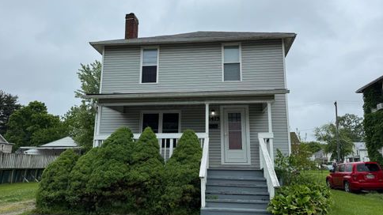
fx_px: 274
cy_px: 103
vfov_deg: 42.9
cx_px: 195
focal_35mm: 27
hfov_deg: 69.9
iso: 80
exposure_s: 1/1653
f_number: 1.78
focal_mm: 6.76
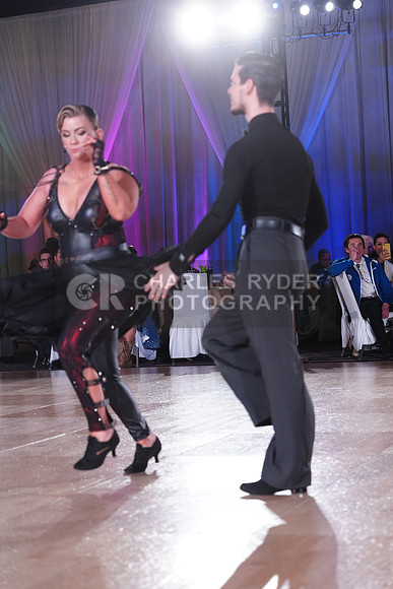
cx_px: 196
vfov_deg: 24.8
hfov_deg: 16.7
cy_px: 294
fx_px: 1342
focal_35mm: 82
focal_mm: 82
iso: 2500
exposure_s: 1/400
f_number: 4
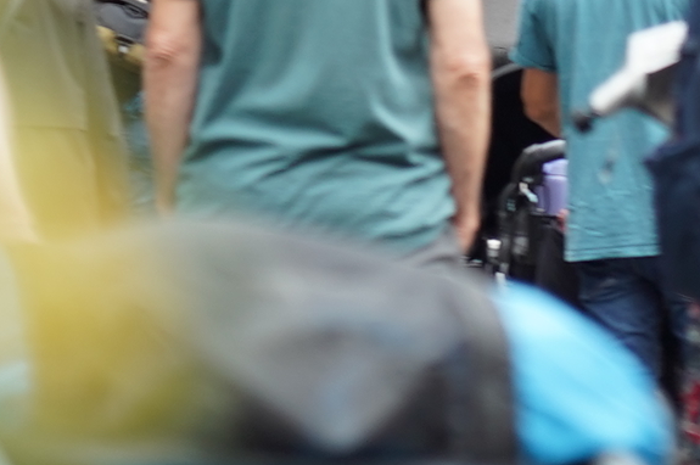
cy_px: -334
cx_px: 612
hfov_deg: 3.8
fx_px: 10469
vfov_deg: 2.5
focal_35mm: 539
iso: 250
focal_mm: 103
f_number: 4
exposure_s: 1/160
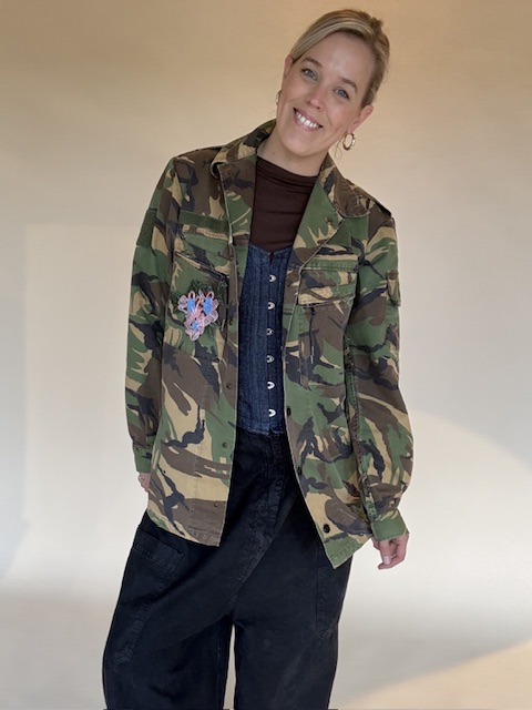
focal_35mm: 30
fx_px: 615
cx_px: 266
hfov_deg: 46.8
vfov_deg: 60.0
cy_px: 355
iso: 80
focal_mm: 2.69
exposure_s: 1/60
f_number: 1.9
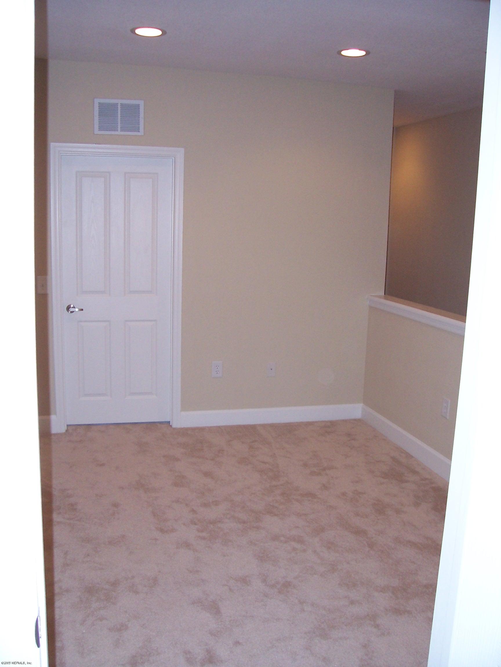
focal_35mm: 34
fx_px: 656
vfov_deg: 54.0
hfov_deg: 41.8
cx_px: 250
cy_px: 334
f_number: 2.7
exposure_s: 1/60
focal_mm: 5.6
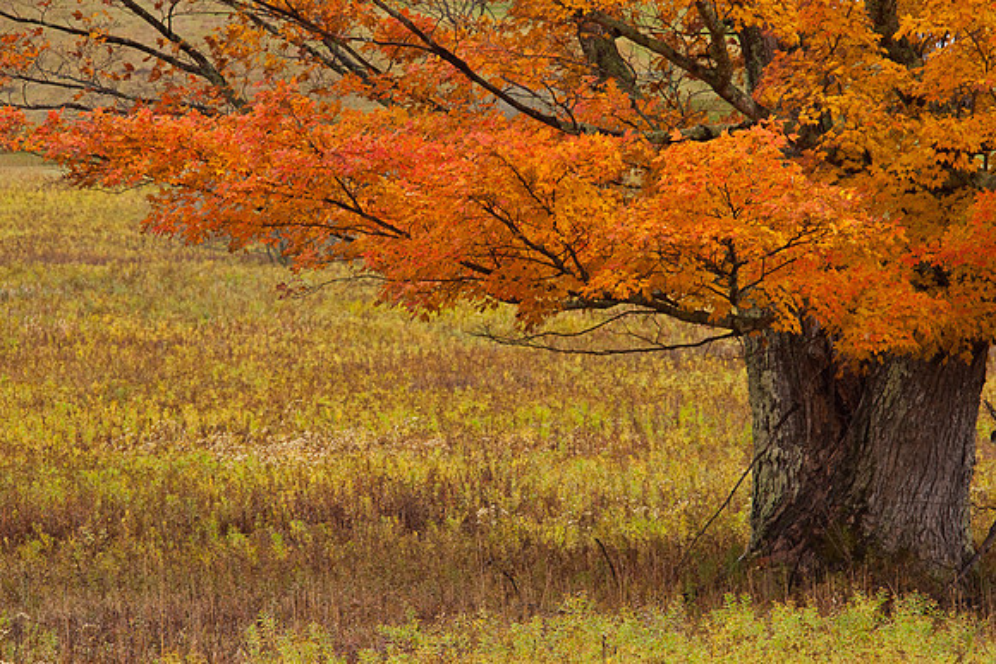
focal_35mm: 400
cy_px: 332
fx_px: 11069
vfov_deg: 3.4
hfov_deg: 5.2
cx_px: 498
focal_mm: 400
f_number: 13
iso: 640
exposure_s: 1/25
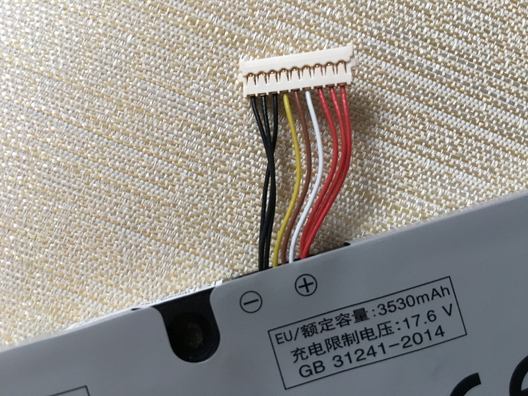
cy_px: 198
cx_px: 264
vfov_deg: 48.2
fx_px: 442
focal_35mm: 29
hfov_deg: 61.7
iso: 125
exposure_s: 1/33
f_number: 2.2
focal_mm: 4.15
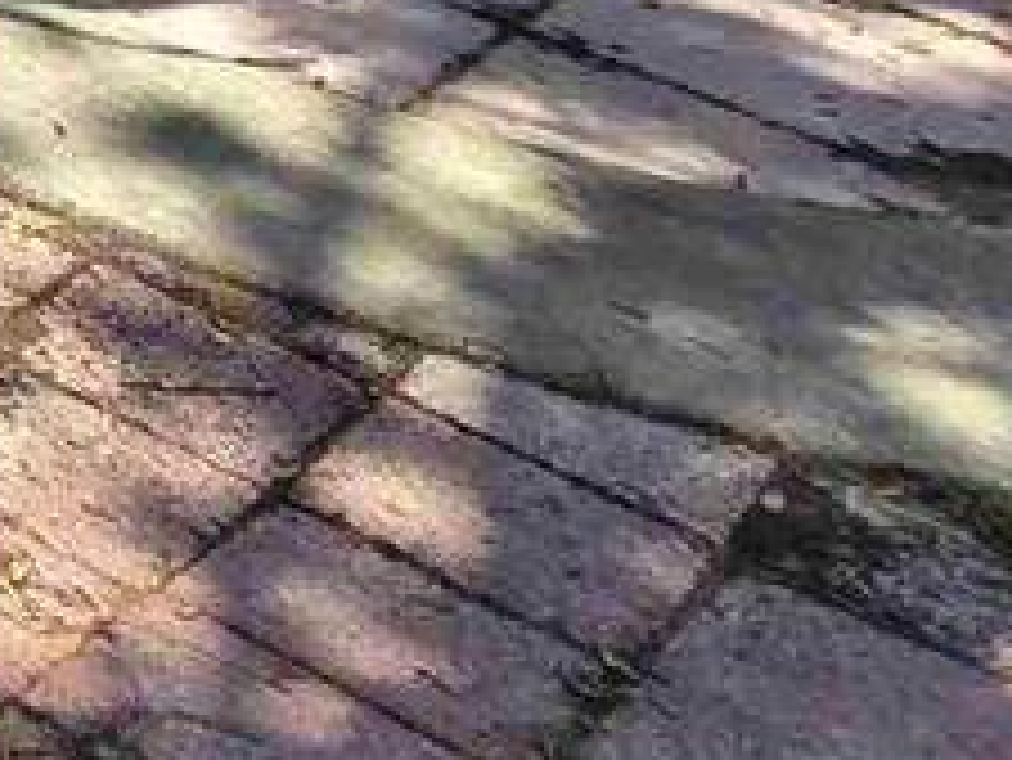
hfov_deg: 15.0
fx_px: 2165
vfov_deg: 13.9
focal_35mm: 74
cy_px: -1066
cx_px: -1435
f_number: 2.2
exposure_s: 1/796
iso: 50
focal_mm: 2.2
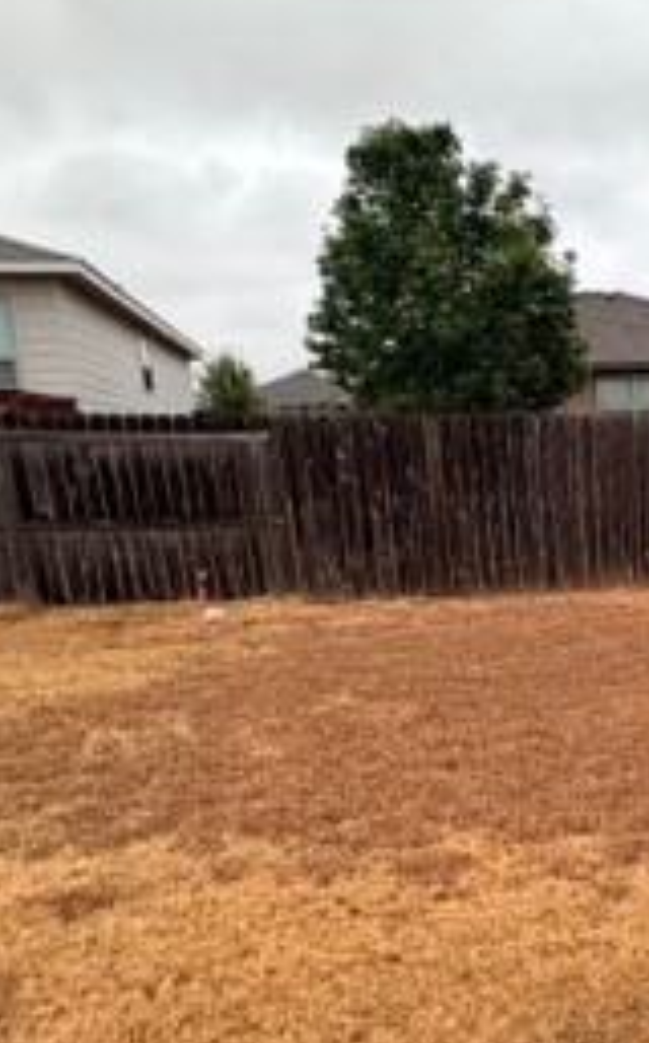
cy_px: 653
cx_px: 698
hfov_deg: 30.9
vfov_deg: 52.2
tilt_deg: -9.0
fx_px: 1050
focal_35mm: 37
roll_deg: -1.1
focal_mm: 2.22
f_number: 2.2
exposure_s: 1/502
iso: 64
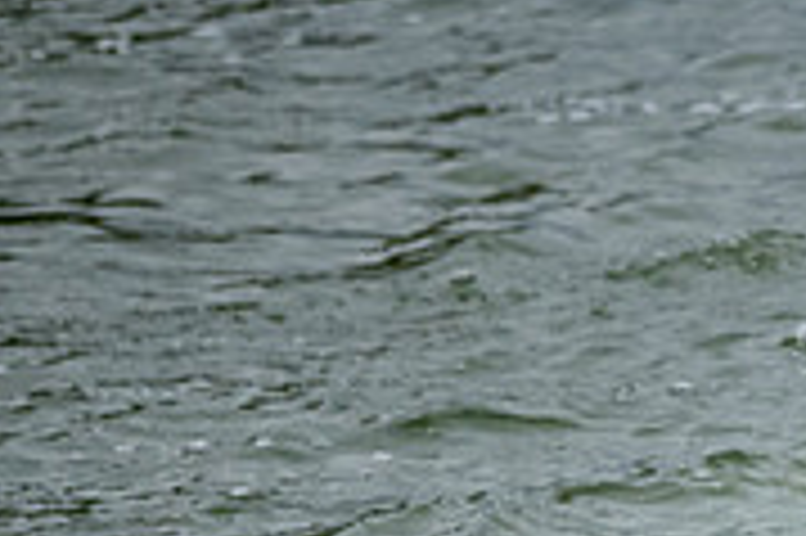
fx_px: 18163
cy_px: 819
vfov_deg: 1.7
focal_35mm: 812
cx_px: 1322
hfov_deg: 2.5
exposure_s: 1/2000
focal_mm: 240
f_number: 8
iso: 3200
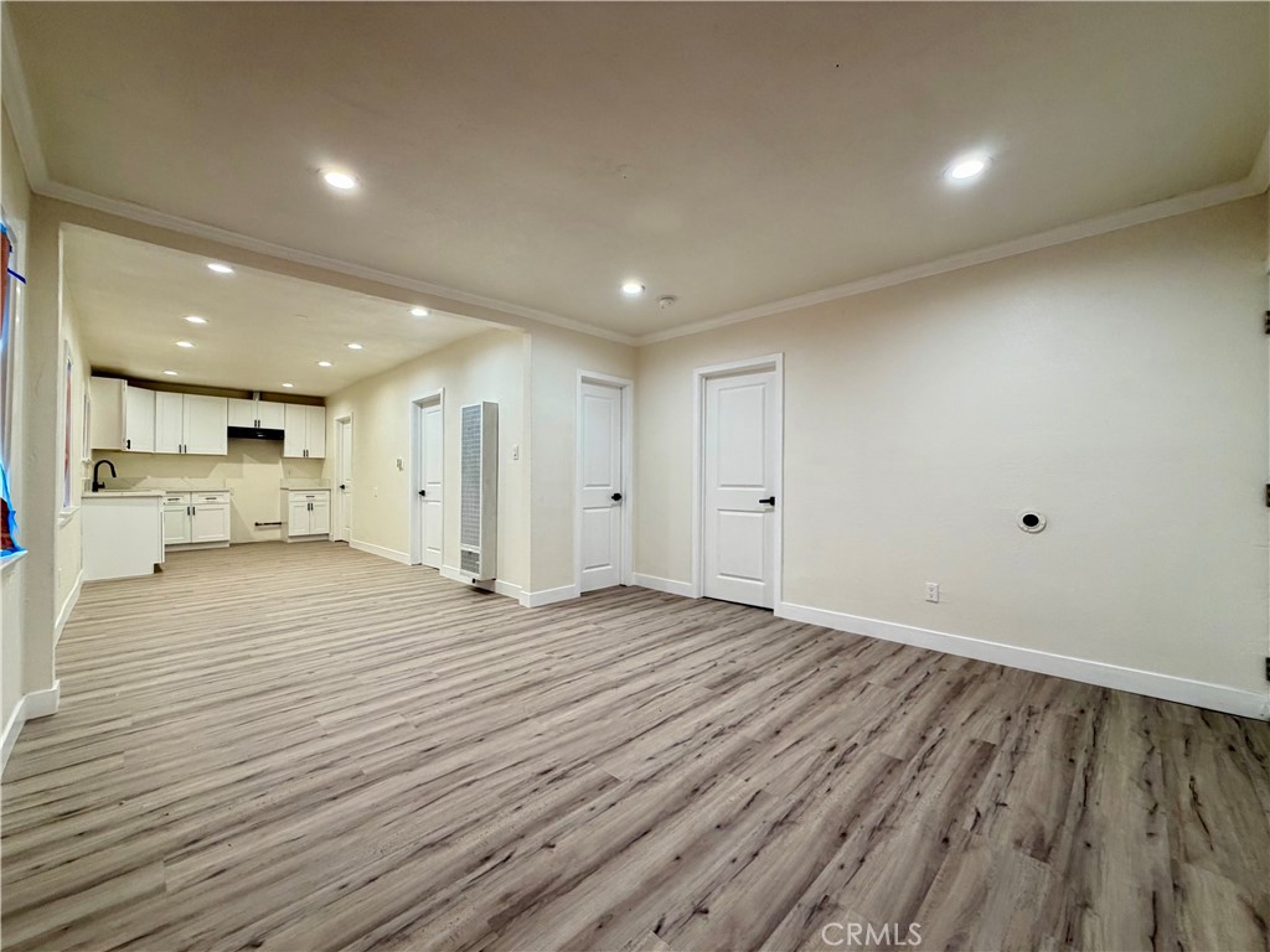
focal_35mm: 14
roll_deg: +0.0
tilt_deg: +1.4
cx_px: 635
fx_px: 514
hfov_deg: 102.1
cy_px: 476
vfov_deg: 85.7
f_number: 2.2
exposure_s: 1/60
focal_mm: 2.22
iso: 200
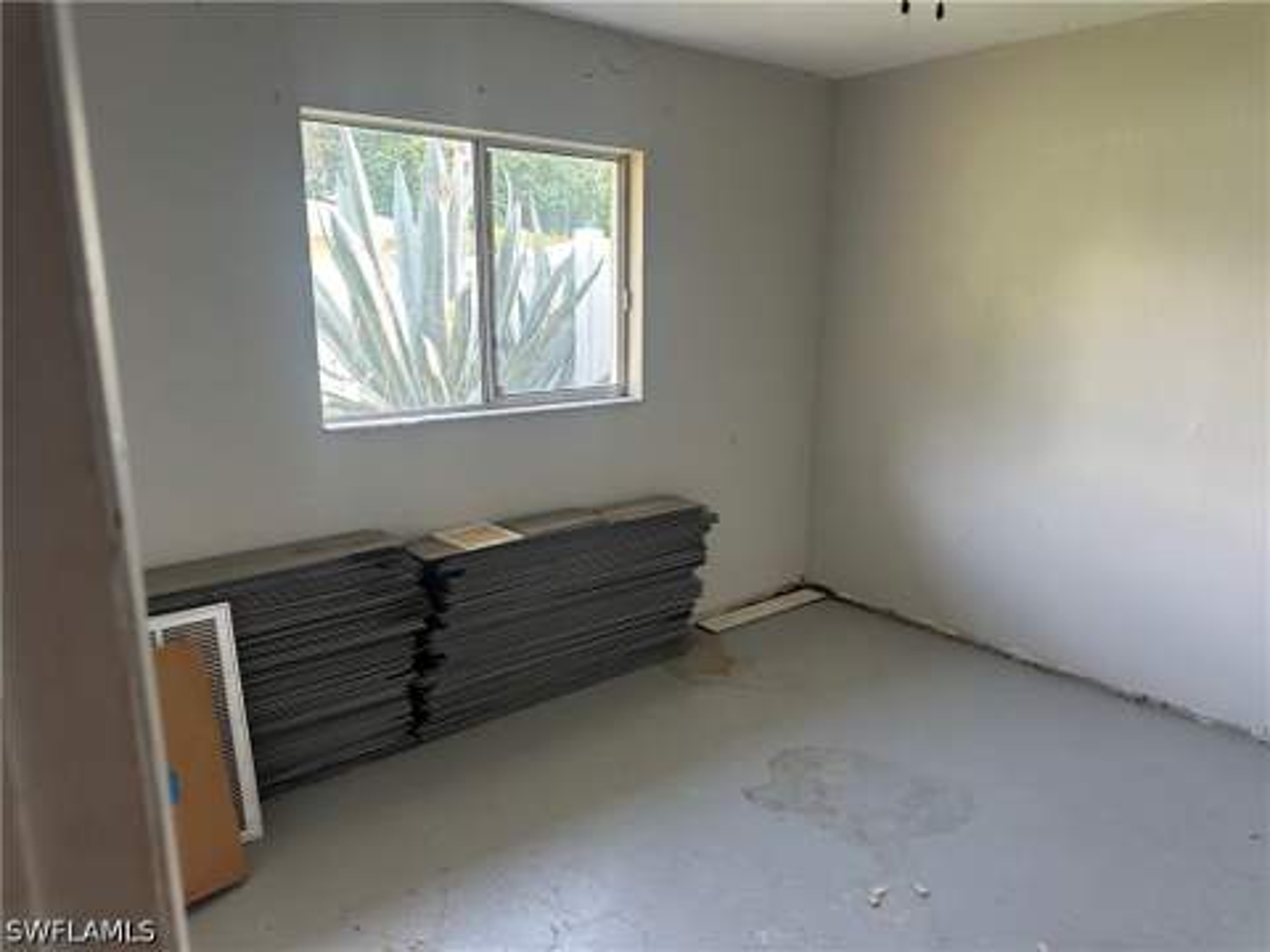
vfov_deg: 56.8
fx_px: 881
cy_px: 476
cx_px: 635
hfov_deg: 71.6
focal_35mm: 24
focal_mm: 6.86
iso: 200
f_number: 1.78
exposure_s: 1/121
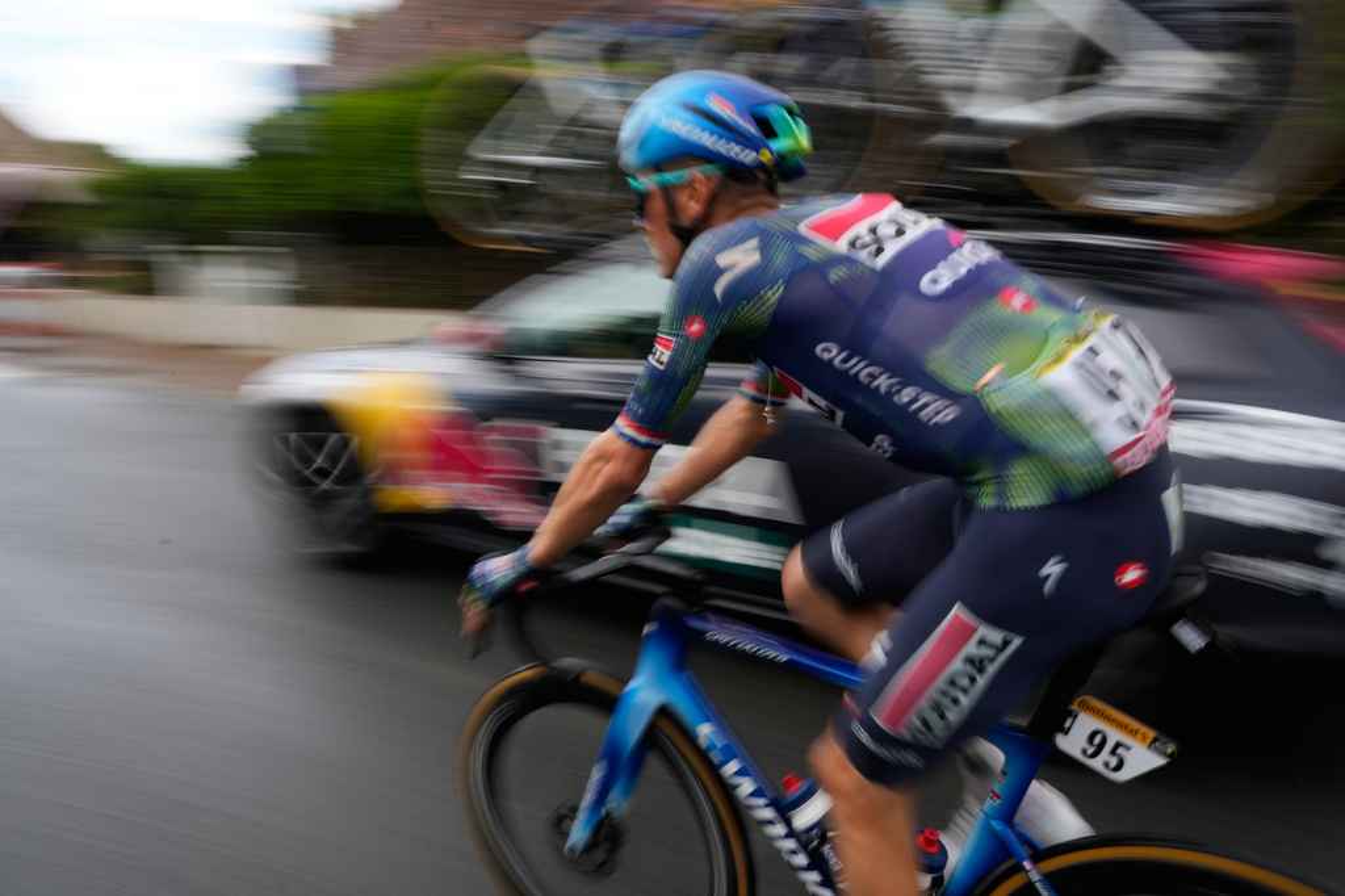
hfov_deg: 73.8
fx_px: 896
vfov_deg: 53.1
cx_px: 672
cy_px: 448
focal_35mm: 24
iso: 250
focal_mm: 24
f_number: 22
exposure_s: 1/25
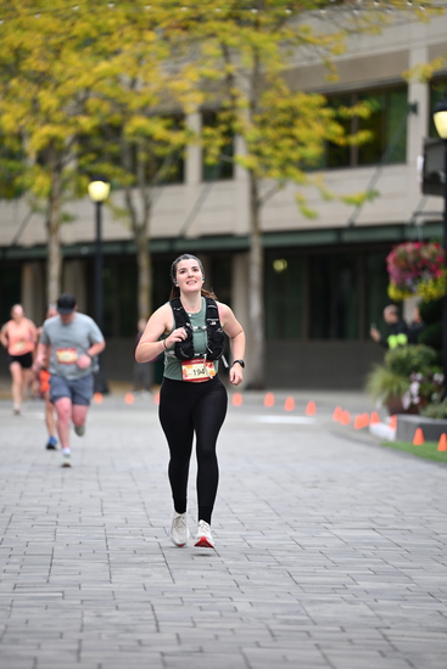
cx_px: 224
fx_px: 3722
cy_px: 334
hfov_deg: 6.9
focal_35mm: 200
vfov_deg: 10.3
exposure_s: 1/2000
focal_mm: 200
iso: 640
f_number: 2.8
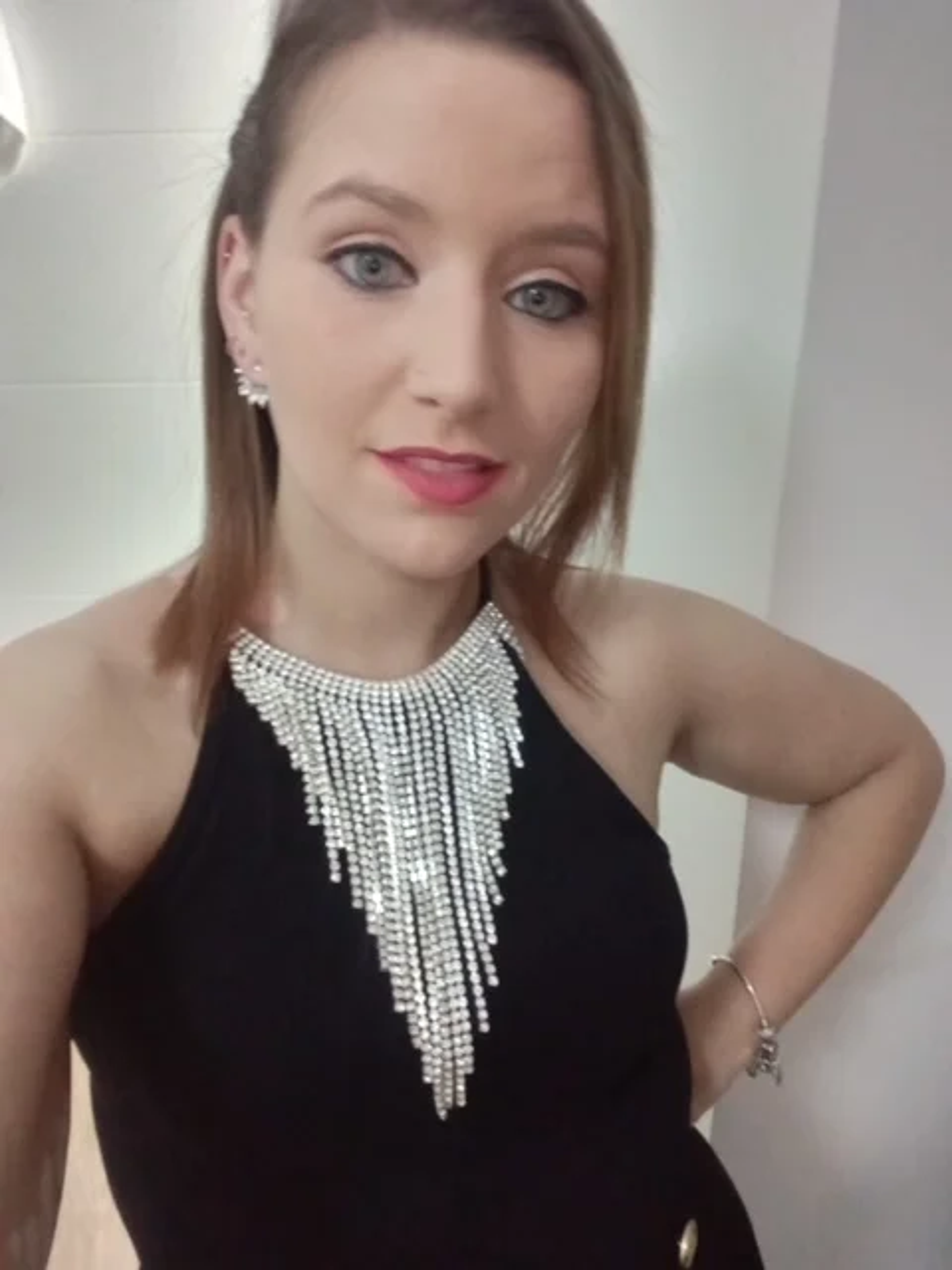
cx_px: 476
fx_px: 1027
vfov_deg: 63.4
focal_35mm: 28
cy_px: 635
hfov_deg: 49.7
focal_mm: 2.75
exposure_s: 1/16.7
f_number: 2
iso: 1134
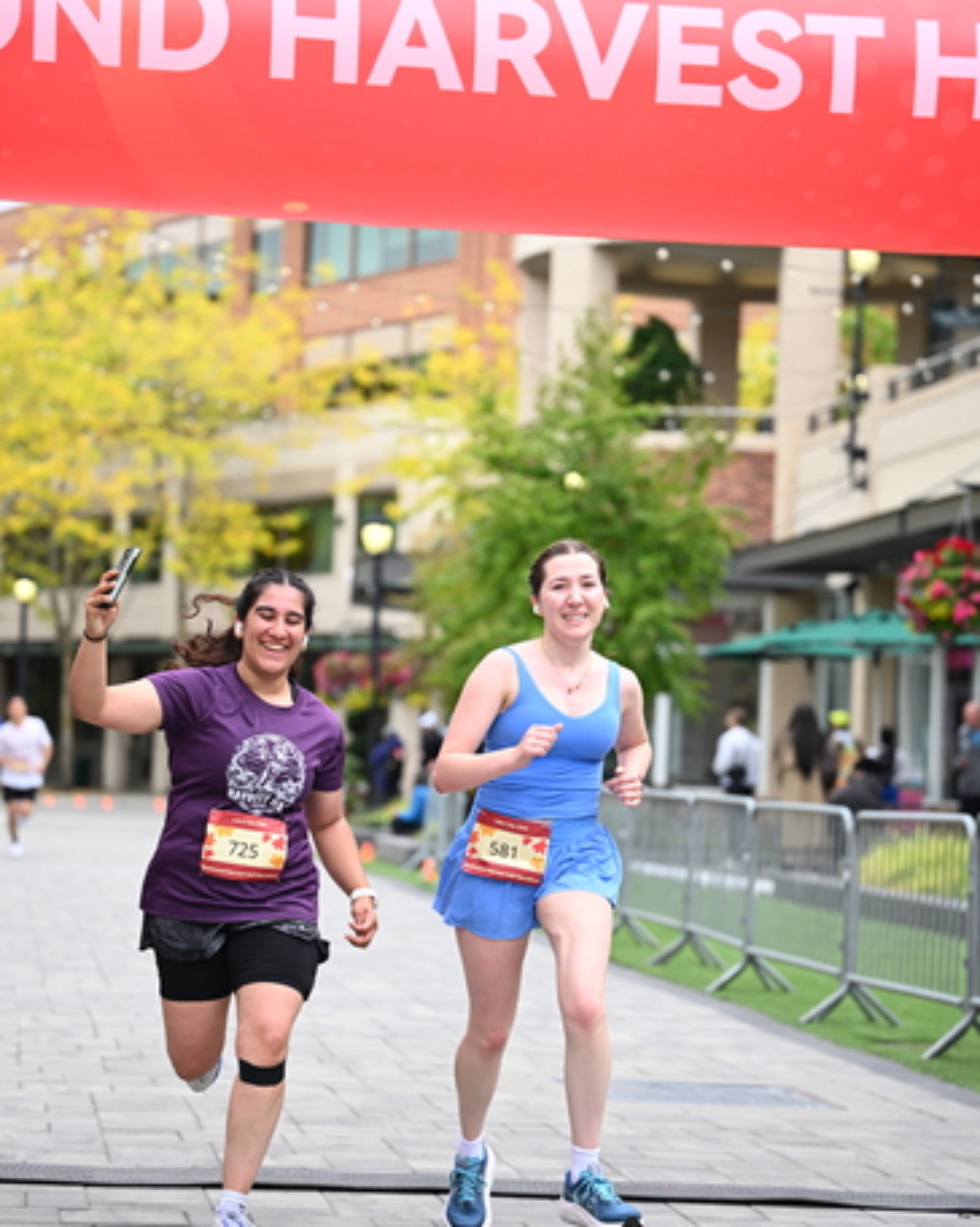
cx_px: 491
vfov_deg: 18.8
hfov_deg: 15.1
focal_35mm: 102
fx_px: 3703
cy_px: 670
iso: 640
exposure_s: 1/2000
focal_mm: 90
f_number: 2.8
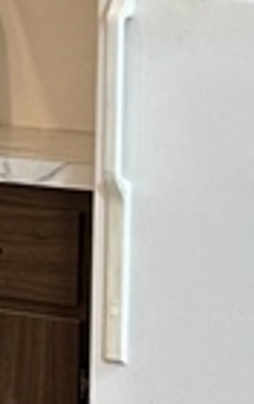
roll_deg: -0.9
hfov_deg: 6.2
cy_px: -124
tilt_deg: +2.5
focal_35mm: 201
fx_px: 2217
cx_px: -404
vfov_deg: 10.2
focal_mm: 5.7
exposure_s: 1/120
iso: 80
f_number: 1.5
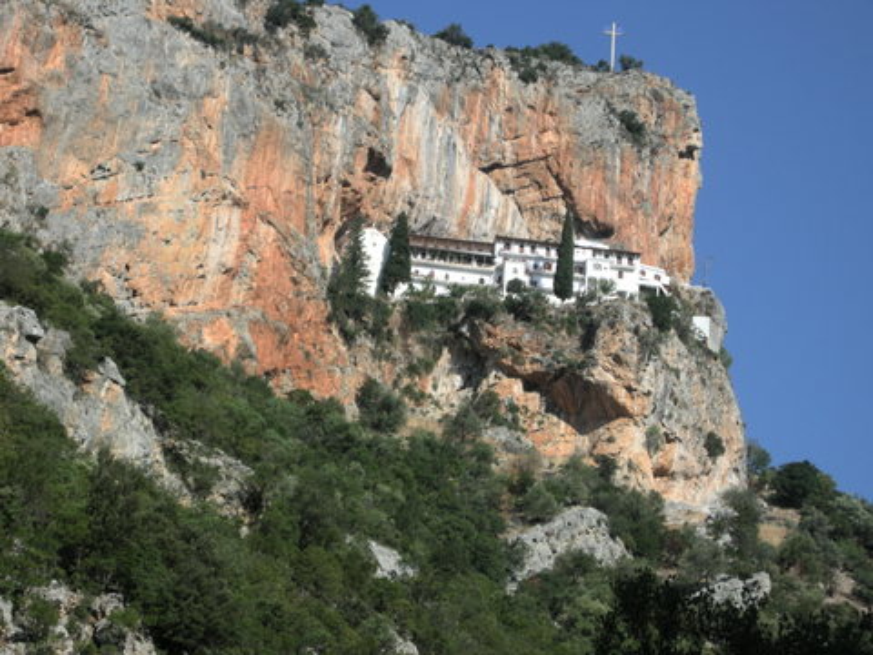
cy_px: 328
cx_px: 436
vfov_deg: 11.8
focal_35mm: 126
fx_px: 3178
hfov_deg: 15.6
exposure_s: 1/263
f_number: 5.8
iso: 64
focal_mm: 26.3
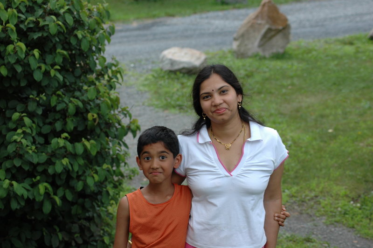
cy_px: 124
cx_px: 186
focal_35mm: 105
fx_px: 1087
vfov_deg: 13.0
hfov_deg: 19.5
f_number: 5
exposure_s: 1/100
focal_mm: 70
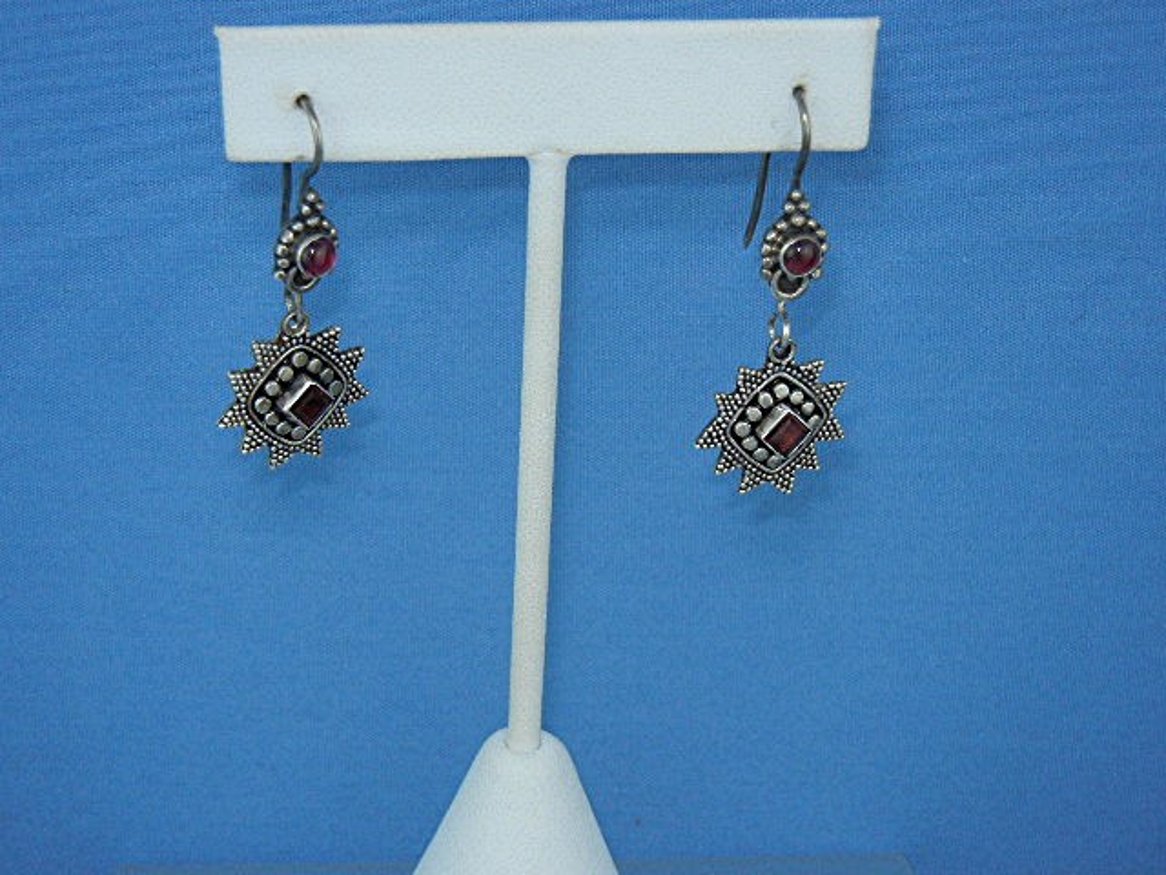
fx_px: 2594
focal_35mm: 77
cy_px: 438
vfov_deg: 19.1
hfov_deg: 25.3
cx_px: 583
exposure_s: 1/30
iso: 304
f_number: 4.3
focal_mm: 13.9
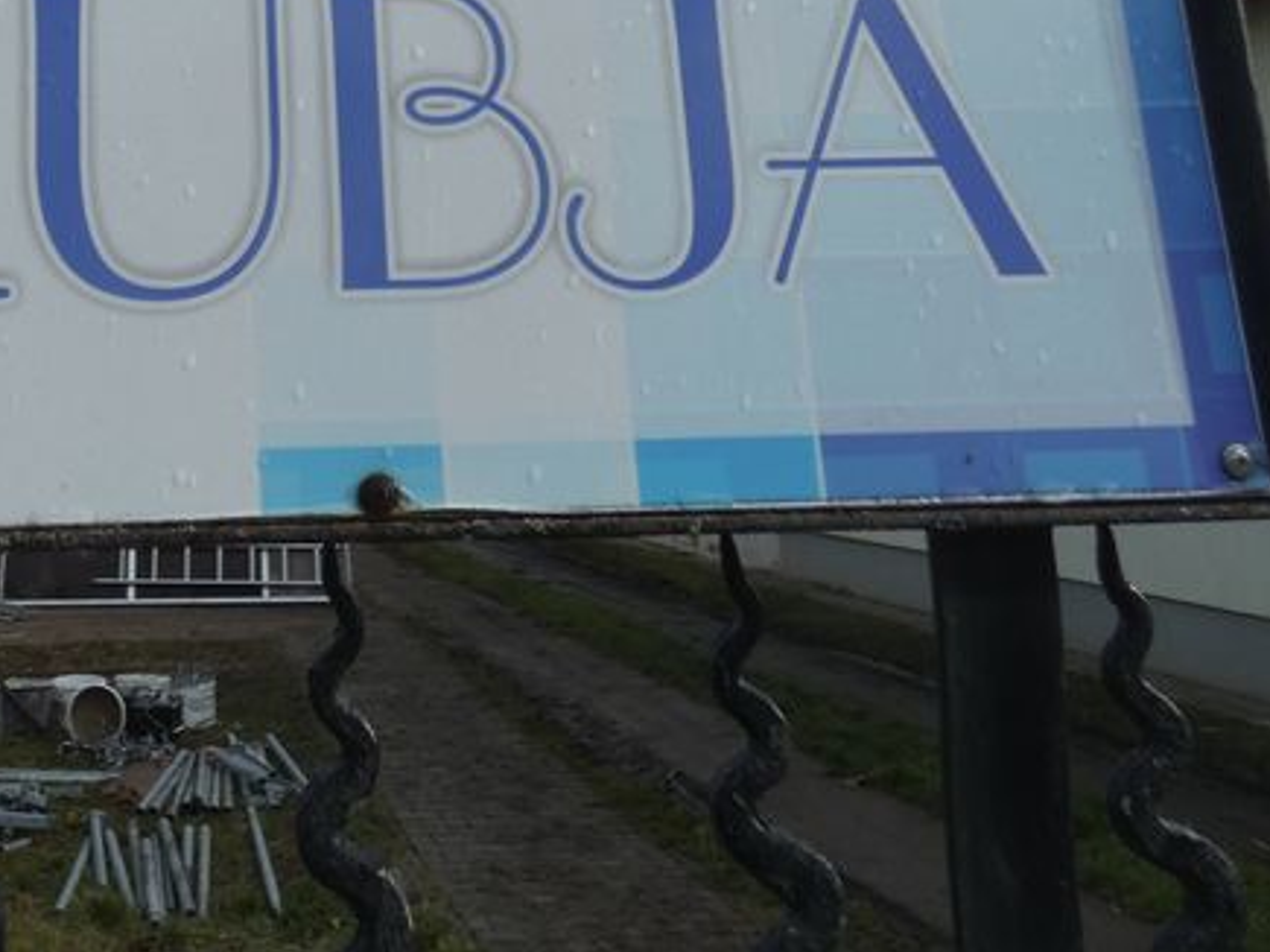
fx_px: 1651
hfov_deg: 39.9
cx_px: 200
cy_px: -29
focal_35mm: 45
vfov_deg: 29.7
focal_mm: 3.6
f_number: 2.8
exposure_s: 1/800
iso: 80
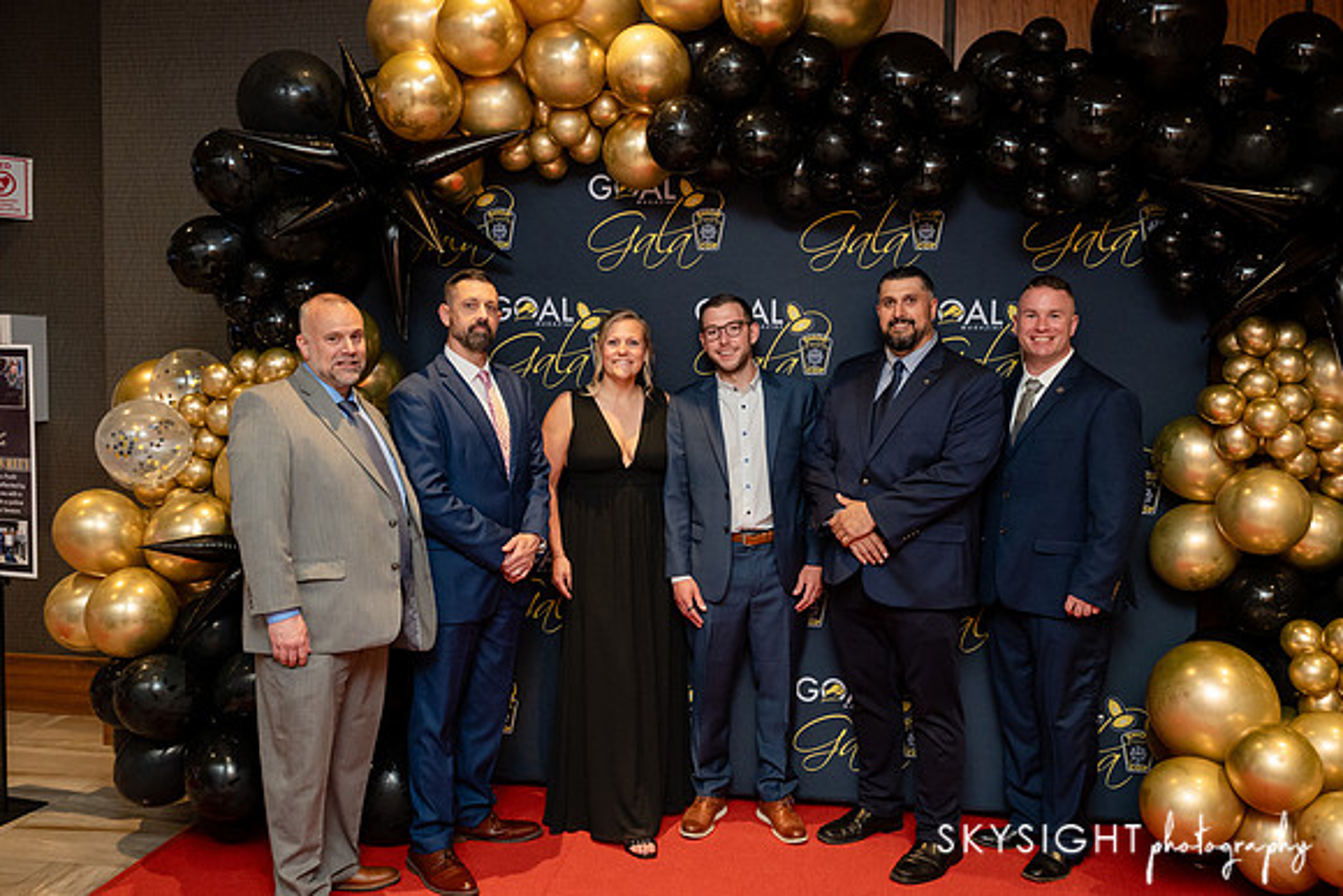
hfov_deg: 59.2
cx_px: 672
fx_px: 1183
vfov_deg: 41.5
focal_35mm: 32
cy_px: 448
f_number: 3.5
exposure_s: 1/200
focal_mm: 31.5
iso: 2500
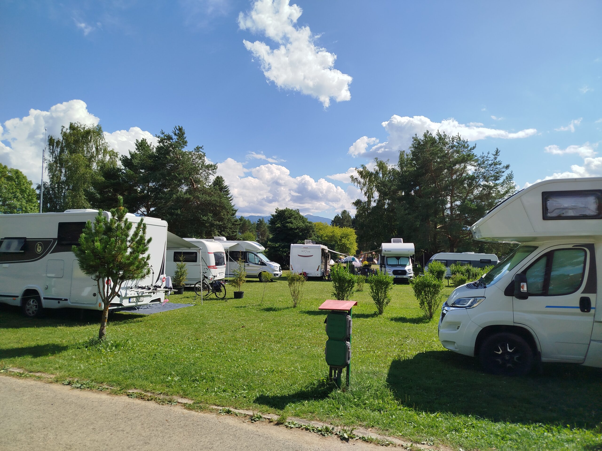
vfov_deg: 56.8
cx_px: 301
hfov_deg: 71.6
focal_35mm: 24
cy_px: 226
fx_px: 417
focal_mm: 5.31
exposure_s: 1/1585
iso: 50
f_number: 1.7
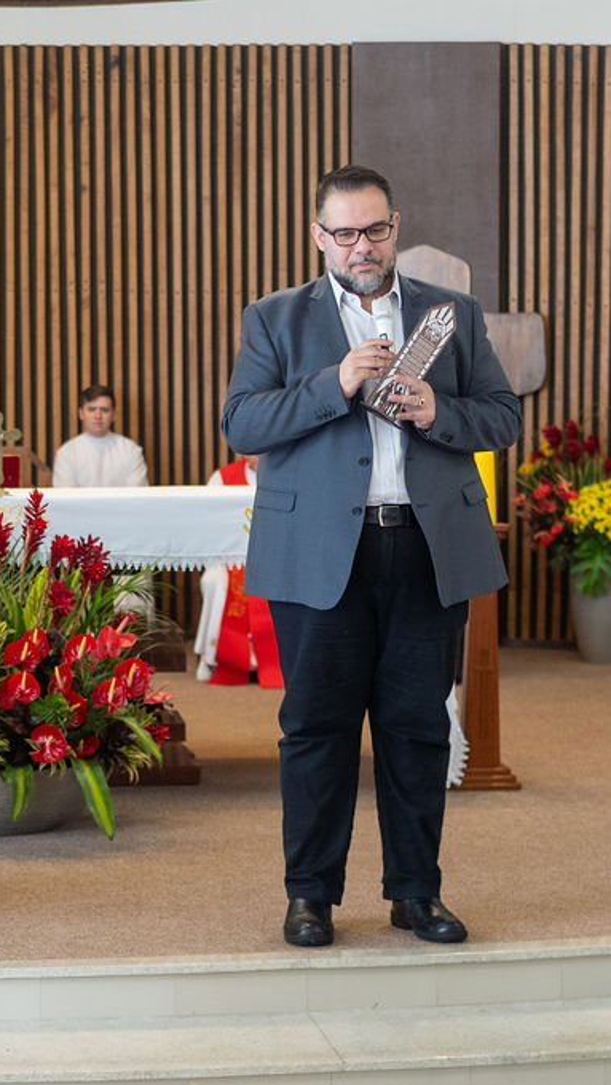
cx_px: 156
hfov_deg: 14.7
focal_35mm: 82
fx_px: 2359
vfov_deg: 25.9
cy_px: 543
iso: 1000
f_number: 2.2
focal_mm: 35
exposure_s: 1/160
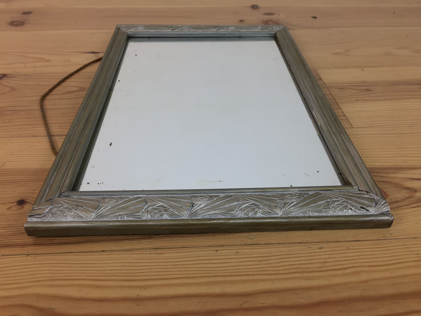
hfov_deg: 61.7
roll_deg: -0.4
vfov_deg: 48.2
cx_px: 210
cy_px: 158
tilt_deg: -39.5
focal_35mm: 29
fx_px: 353
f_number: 2.2
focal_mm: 4.15
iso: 32
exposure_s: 1/50
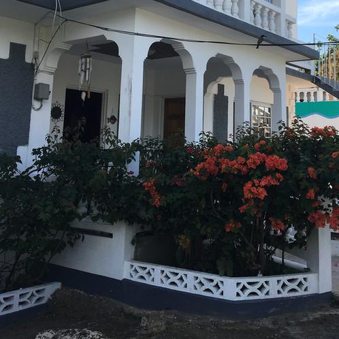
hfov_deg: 37.4
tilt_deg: +9.9
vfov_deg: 36.1
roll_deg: -1.3
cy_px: 62
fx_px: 499
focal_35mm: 45
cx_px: 201
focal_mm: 4.15
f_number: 2.2
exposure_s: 1/999
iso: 25
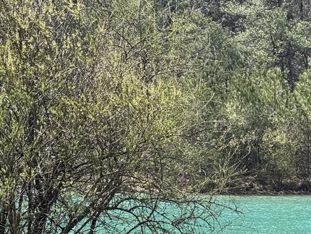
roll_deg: -0.4
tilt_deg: +0.1
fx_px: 1689
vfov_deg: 7.9
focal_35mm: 188
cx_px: 166
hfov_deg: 10.5
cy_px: 159
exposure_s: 1/224
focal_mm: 9
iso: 25
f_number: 2.8
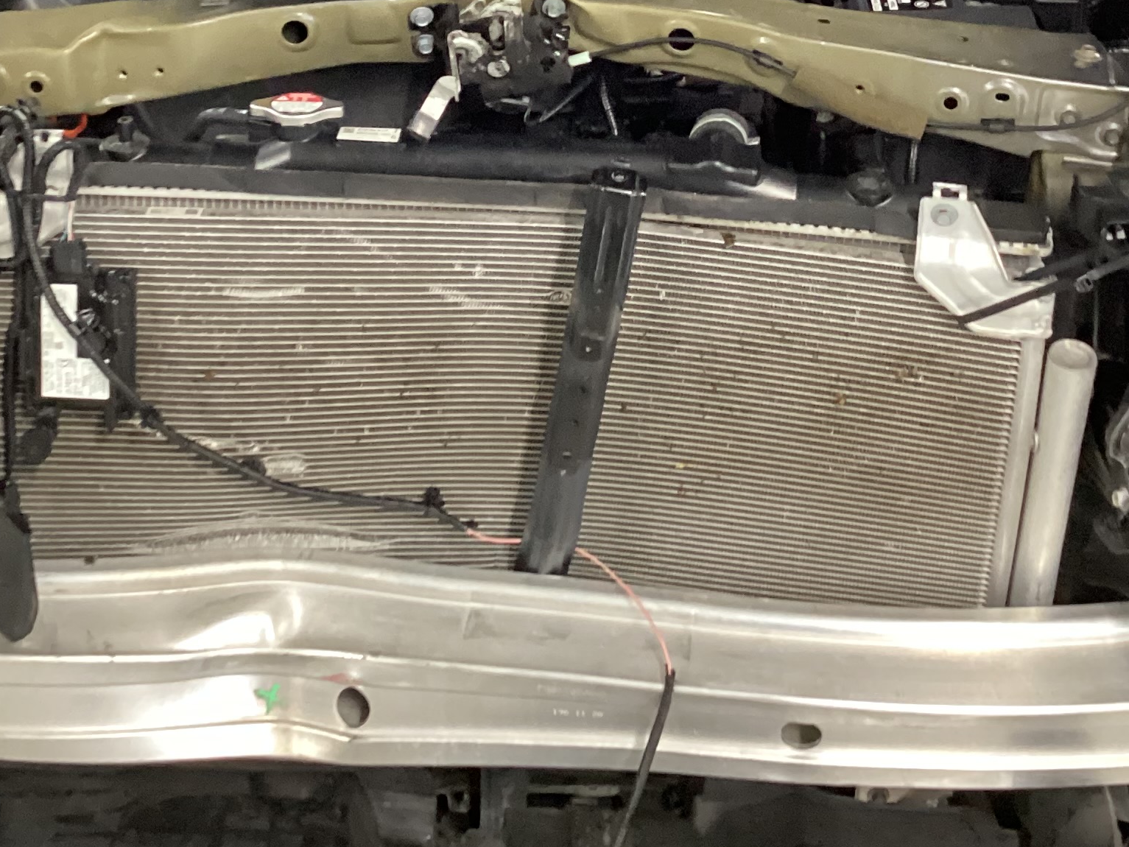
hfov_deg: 29.4
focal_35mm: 66
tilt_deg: -25.9
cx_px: 504
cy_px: 27
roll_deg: +0.6
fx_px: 2153
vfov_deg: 21.6
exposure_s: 1/25
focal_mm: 3.3
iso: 400
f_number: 2.4
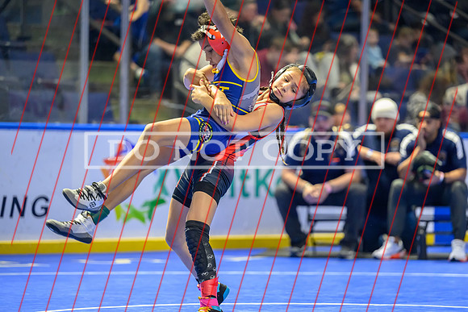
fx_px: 1984
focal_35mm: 153
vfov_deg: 9.0
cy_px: 160
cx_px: 243
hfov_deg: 13.5
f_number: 2.8
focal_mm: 145
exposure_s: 1/800
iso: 5600
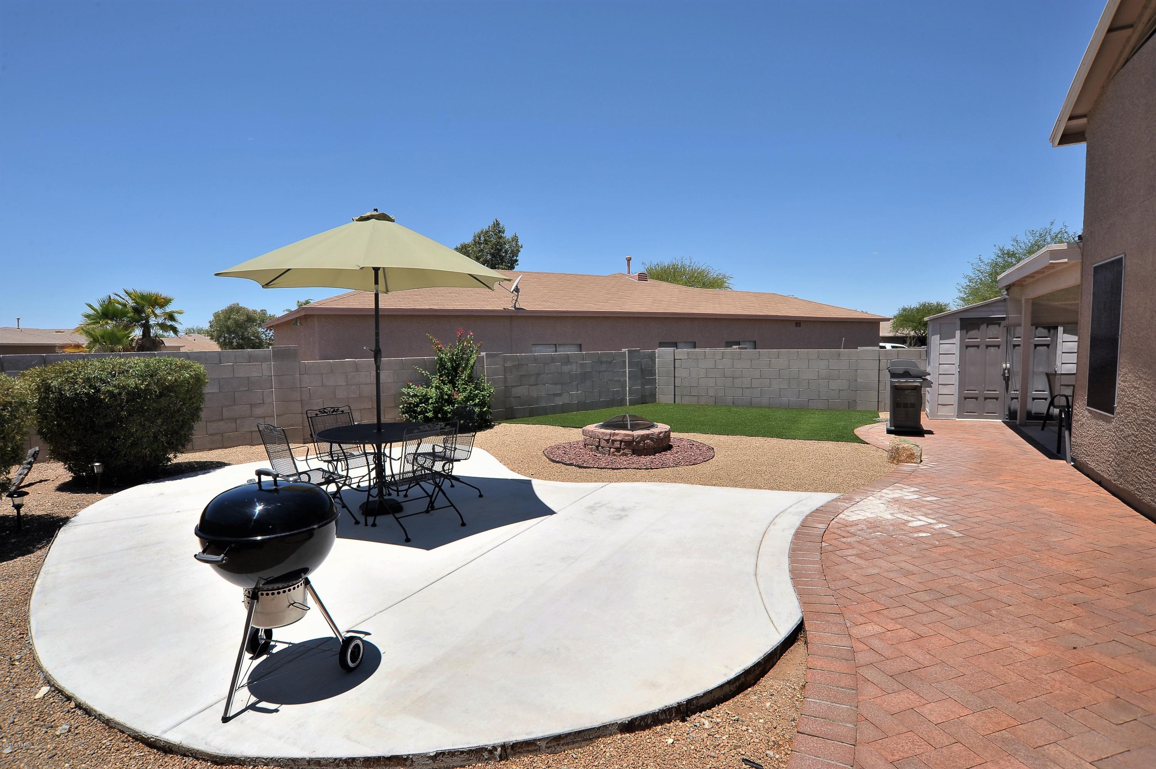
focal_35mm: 18
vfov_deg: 67.3
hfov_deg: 90.0
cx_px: 578
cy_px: 384
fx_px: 578
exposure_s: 1/320
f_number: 14
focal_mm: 18
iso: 320
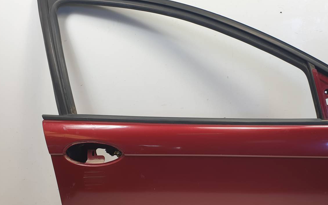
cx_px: 204
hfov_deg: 54.7
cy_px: 131
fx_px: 313
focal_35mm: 35
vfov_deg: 36.0
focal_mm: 4.3
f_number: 2.4
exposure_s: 1/100
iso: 64
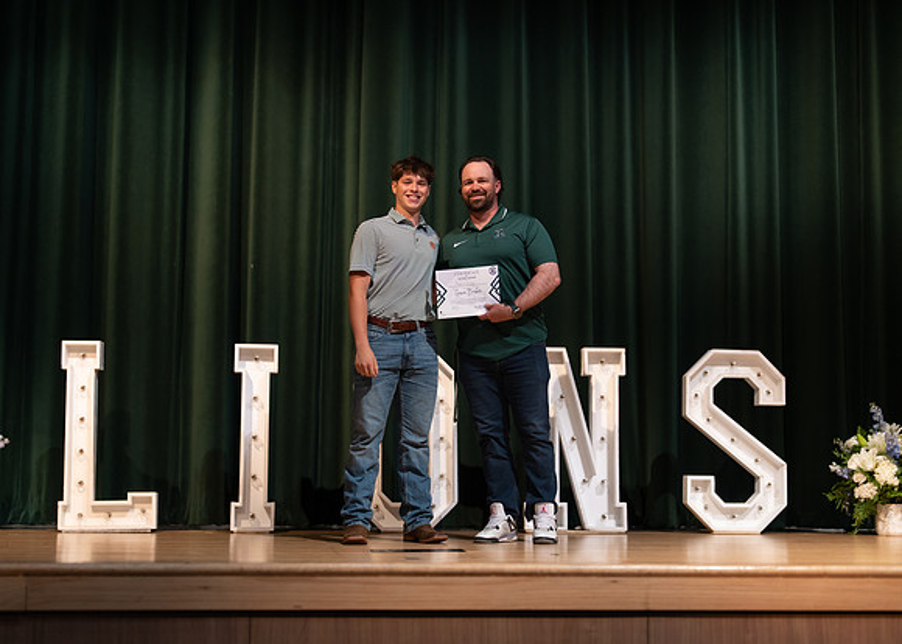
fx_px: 1393
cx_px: 451
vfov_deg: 26.0
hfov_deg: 35.9
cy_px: 322
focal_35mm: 54
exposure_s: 1/320
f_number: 1.2
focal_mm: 50
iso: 500
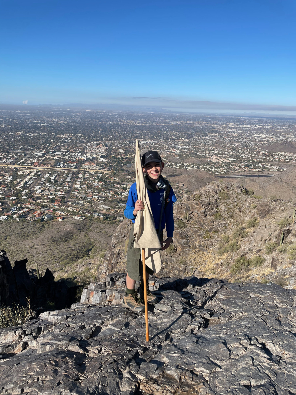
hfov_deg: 53.1
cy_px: 198
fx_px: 296
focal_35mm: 26
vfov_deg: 67.3
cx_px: 148
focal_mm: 4.2
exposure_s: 1/4000
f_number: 1.6
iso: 32
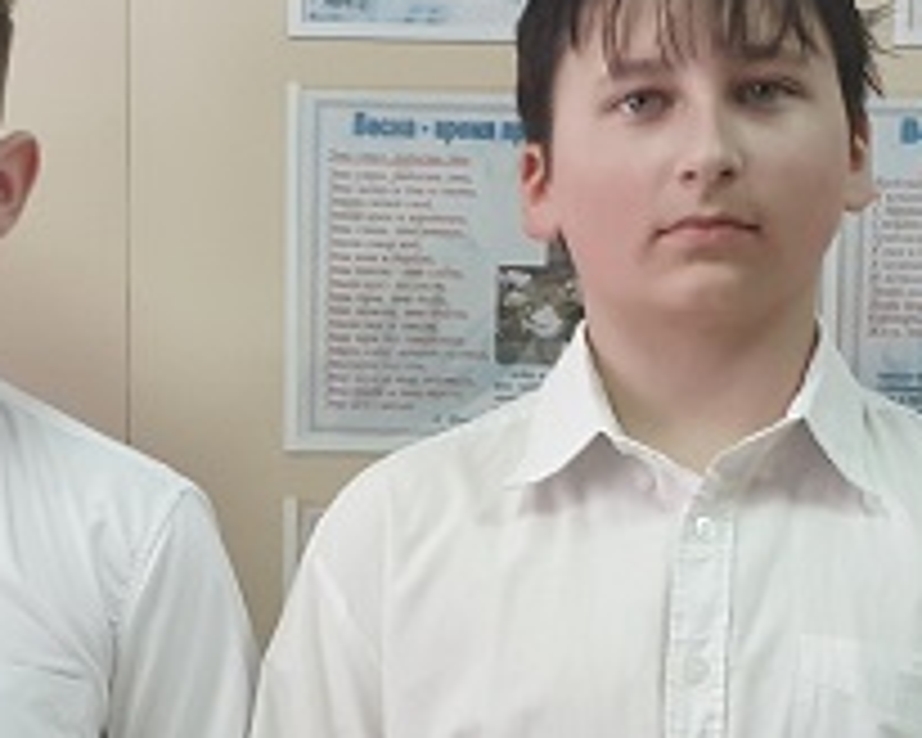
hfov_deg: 18.6
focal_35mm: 103
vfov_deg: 14.8
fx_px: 2811
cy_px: 688
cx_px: 409
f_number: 1.9
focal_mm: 3.6
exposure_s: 1/50
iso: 100
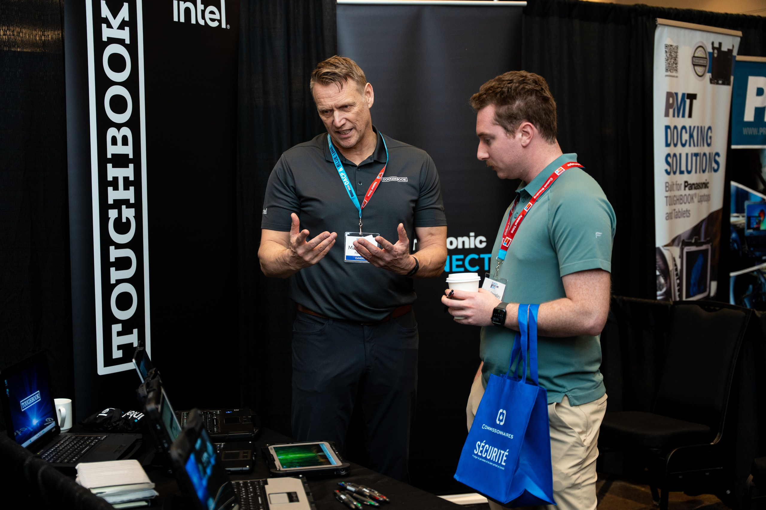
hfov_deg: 39.7
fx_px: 1062
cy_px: 255
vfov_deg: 27.0
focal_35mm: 50
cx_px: 383
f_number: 2.8
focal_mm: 49.9
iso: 1250
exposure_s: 1/200
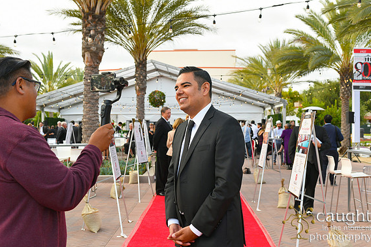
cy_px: 121
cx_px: 187
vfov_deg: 29.2
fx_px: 474
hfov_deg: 42.8
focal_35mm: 46
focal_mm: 45
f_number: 7.1
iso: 640
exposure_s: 1/250
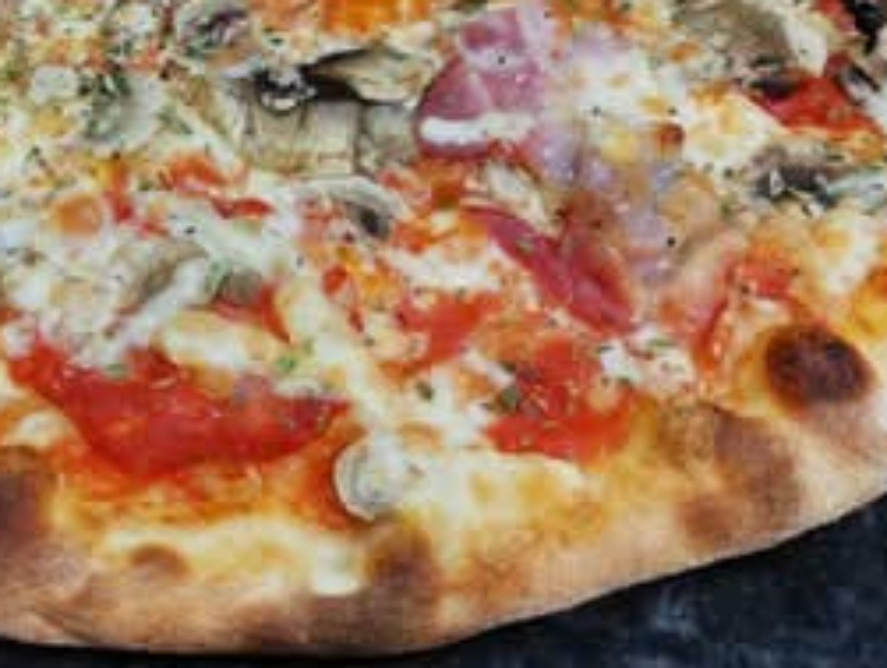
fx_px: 1617
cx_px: 223
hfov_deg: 30.2
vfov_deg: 22.5
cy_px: 7
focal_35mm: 63
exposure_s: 1/100
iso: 250
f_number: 1.8
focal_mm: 5.58
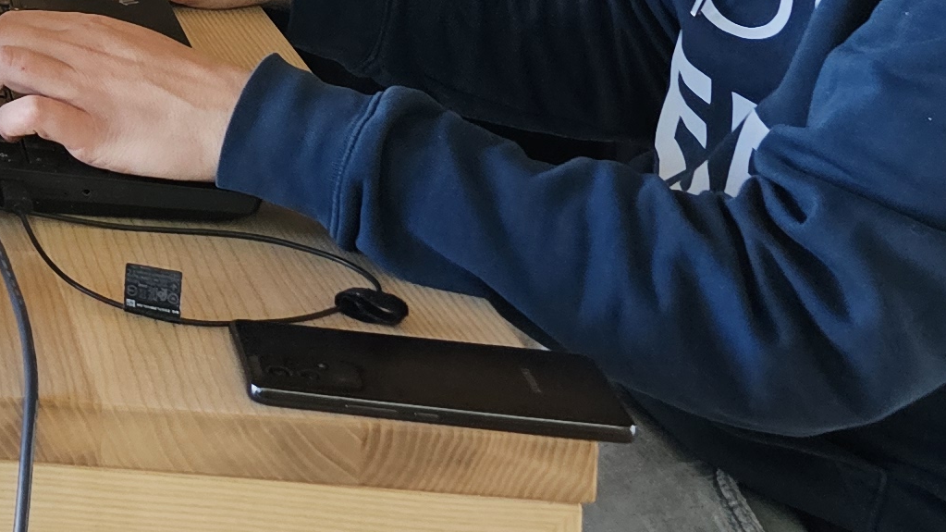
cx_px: -596
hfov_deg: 18.5
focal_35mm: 98
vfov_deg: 11.2
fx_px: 2458
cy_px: -538
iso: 200
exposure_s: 1/180
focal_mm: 6.3
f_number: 1.7
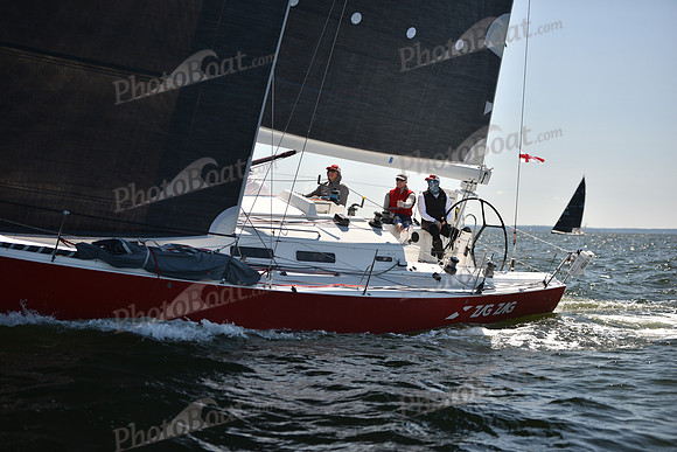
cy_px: 226
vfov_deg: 19.5
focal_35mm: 70
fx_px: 1317
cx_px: 338
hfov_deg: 28.8
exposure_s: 1/1600
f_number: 2.8
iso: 250
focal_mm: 70
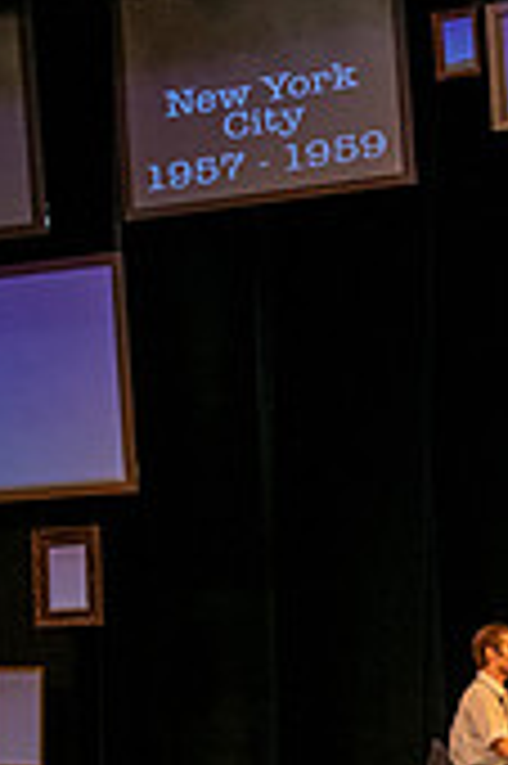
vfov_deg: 15.6
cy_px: 704
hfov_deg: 9.8
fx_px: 2757
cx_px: 994
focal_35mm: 130
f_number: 3.5
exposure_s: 1/200
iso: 2500
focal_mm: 38
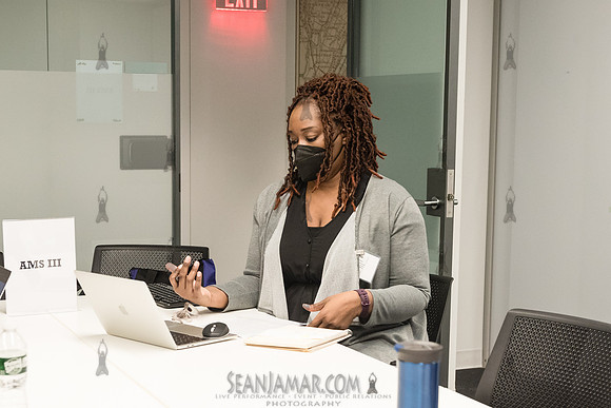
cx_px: 253
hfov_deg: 33.8
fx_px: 1001
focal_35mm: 59
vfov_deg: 22.9
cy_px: 271
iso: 2500
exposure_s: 1/250
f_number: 4.5
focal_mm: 38
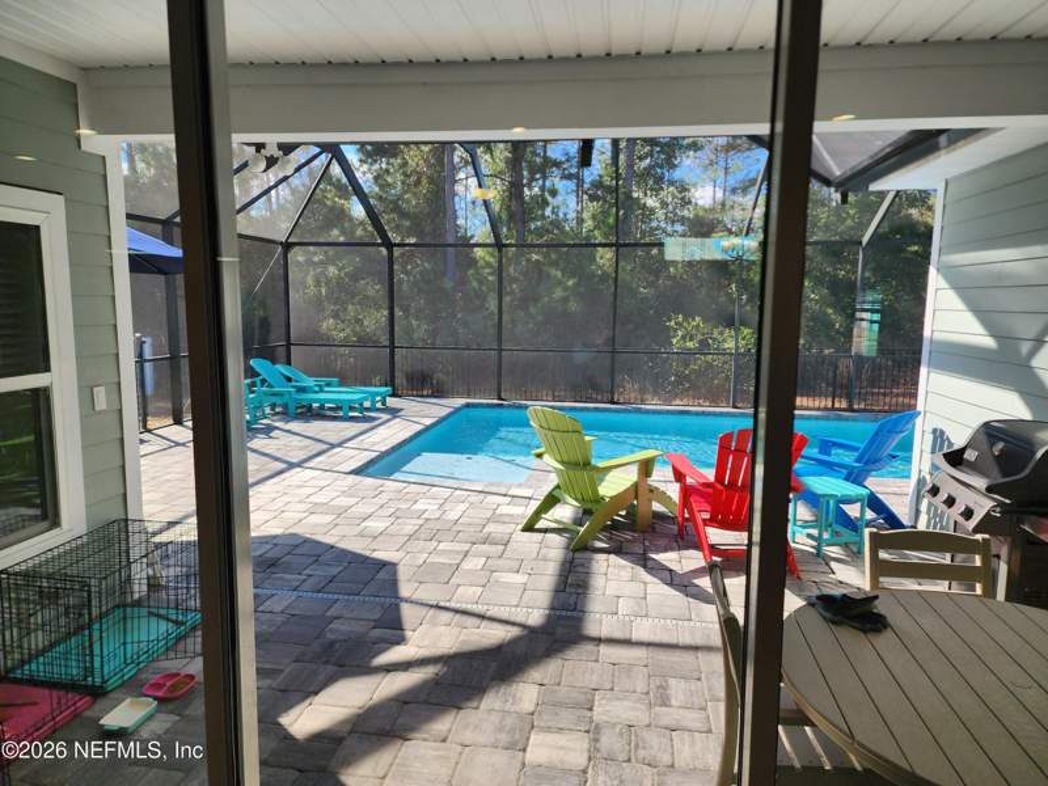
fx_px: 696
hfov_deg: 73.9
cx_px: 524
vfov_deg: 58.9
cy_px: 393
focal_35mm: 23
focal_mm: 6.4
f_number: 1.8
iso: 20
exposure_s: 1/180
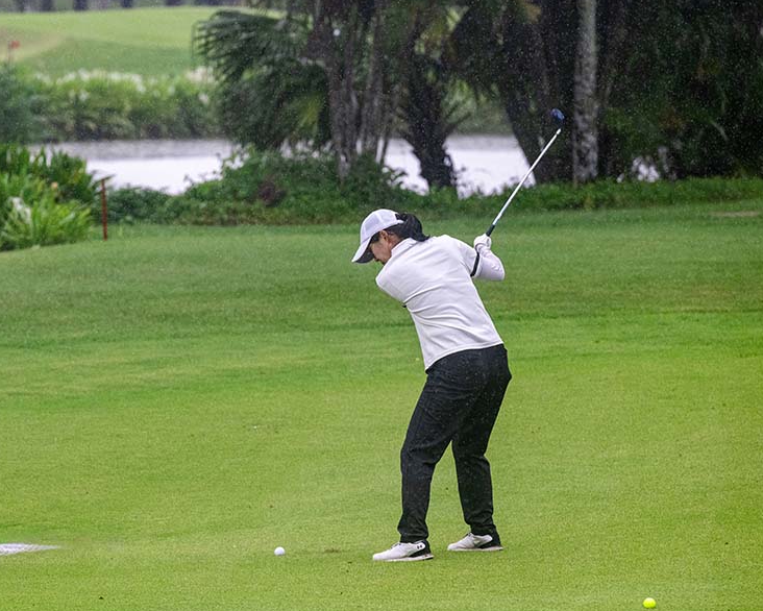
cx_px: 274
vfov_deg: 6.3
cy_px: 308
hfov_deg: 7.9
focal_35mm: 246
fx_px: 5557
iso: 1800
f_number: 5.6
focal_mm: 200
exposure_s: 1/1250
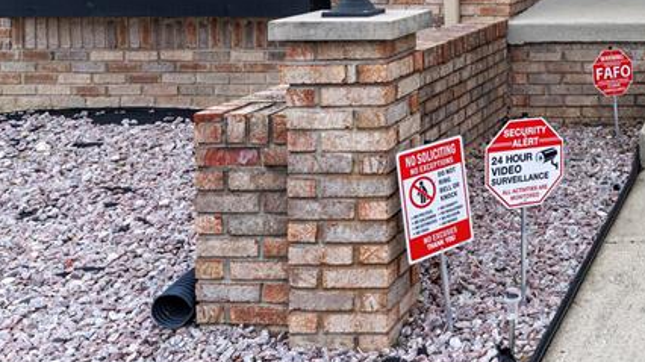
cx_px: 763
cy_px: -97
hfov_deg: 29.1
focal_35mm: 63
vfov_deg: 17.9
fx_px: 1077
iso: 100
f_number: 8
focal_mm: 25
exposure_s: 1/6
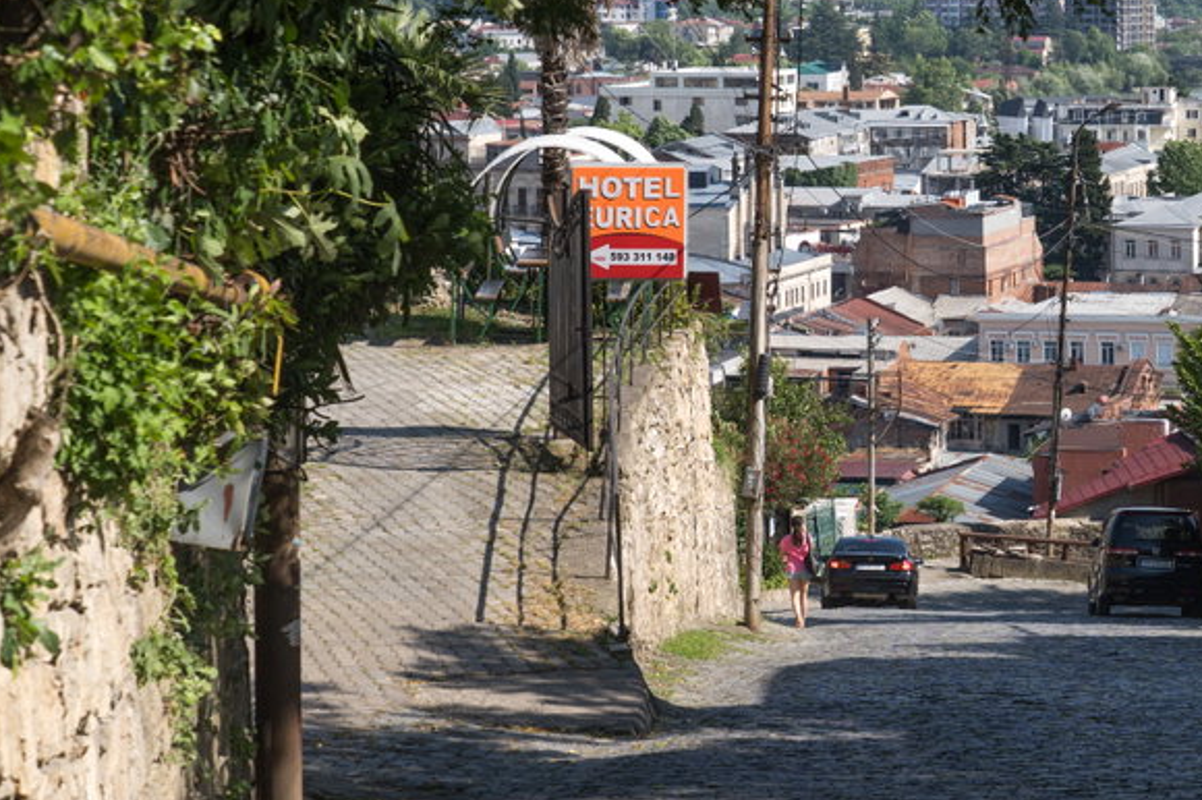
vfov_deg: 11.6
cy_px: 220
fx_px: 3937
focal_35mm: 118
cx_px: 1032
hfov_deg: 17.2
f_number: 8
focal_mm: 57
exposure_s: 1/250
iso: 100
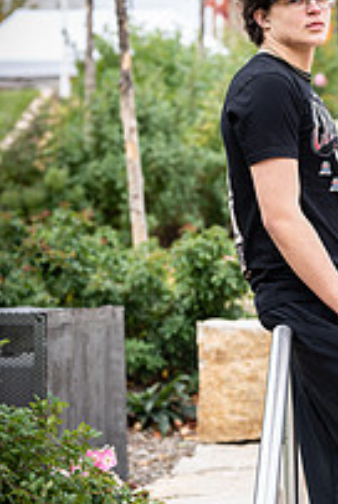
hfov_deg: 7.3
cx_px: 353
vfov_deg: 10.9
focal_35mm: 188
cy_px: 189
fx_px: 2638
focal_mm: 85
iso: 50
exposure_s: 1/125
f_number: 3.5
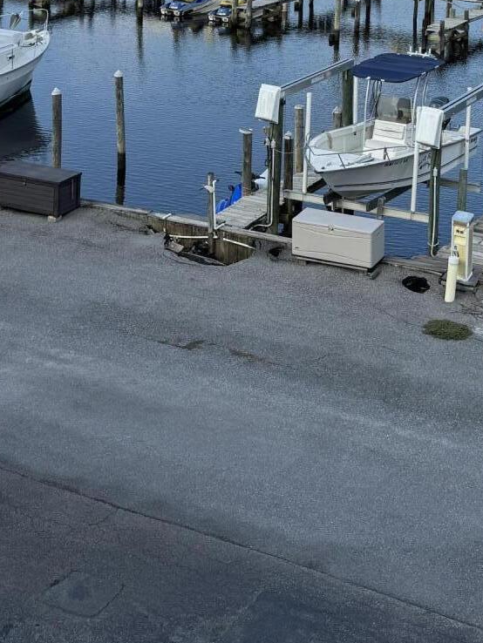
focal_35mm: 65
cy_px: -34
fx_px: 1209
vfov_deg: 27.7
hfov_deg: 22.3
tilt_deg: -7.7
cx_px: 382
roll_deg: -2.1
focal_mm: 6.76
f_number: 1.78
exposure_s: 1/2604
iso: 80
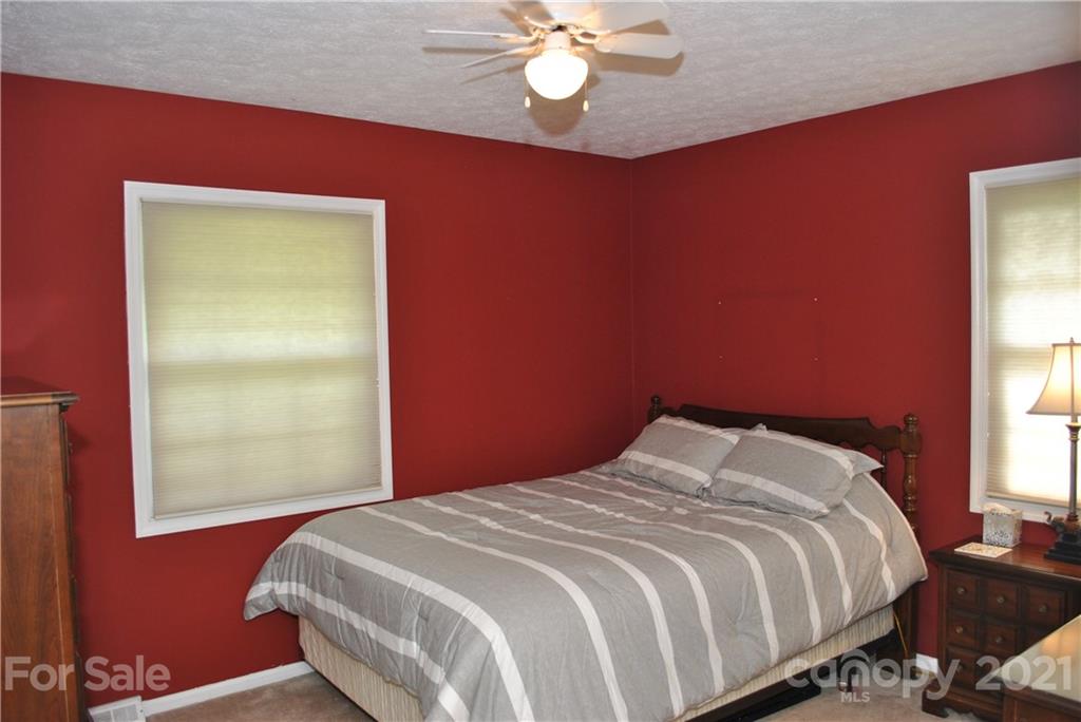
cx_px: 540
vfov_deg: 48.0
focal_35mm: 27
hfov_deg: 67.4
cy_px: 361
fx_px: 811
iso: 200
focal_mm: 18
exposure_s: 1/60
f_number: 4
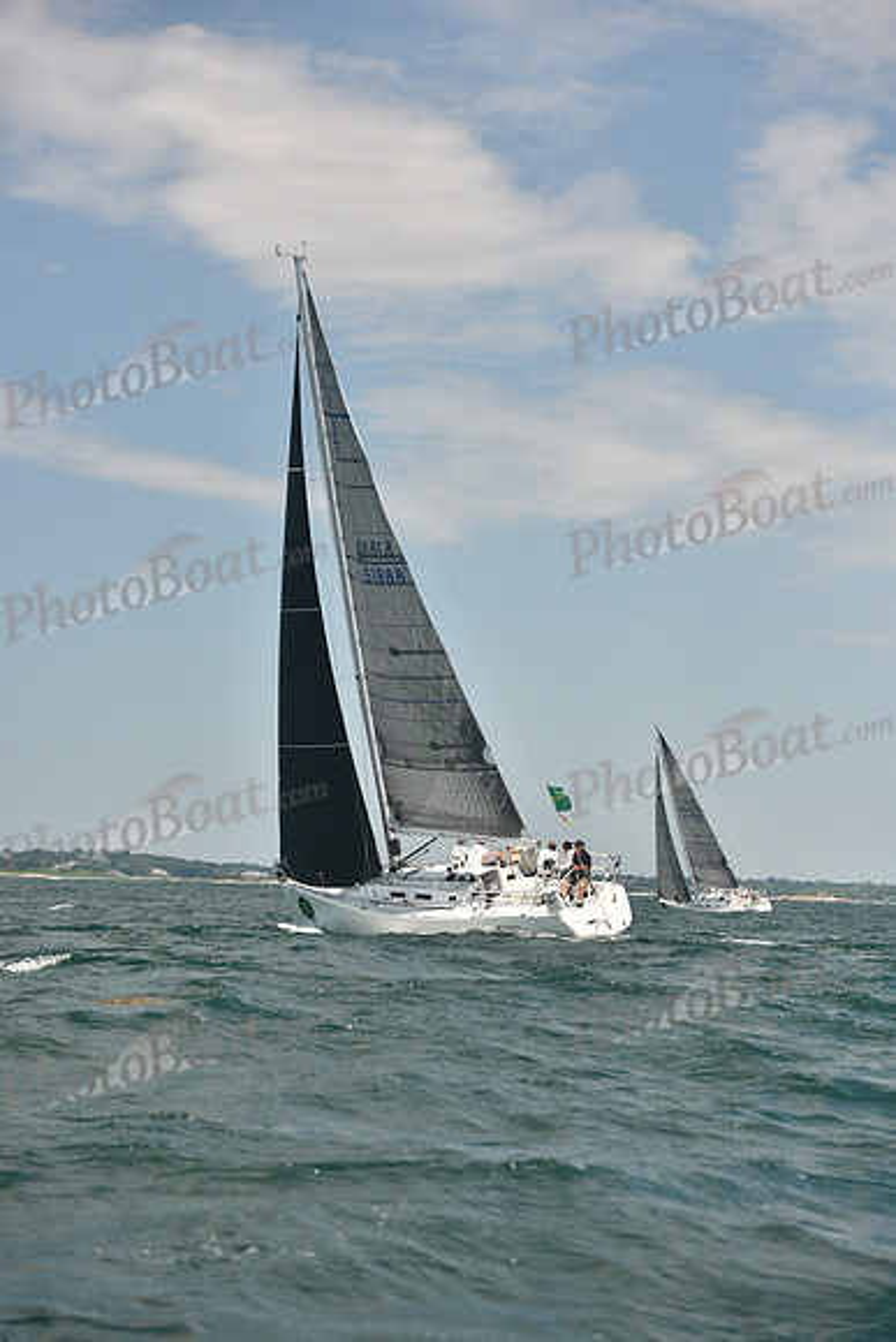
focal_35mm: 92
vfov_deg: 22.1
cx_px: 448
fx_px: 3432
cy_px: 671
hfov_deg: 14.9
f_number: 4.5
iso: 320
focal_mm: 92
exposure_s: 1/1250
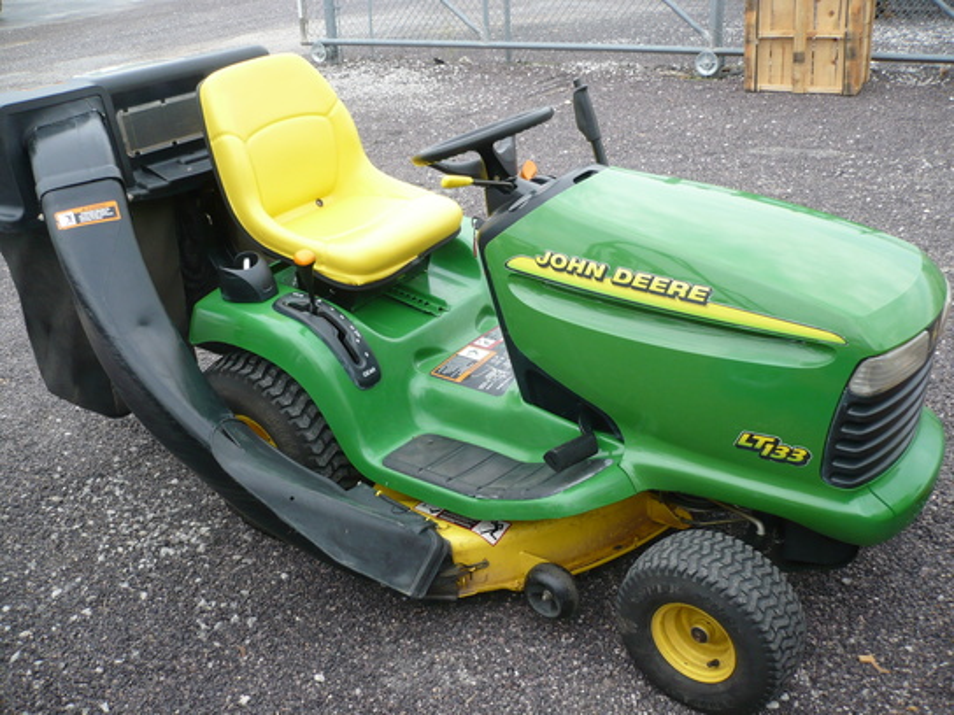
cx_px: 477
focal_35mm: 35
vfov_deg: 40.7
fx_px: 965
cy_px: 358
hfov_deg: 52.6
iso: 100
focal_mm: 5.8
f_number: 2.8
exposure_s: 1/400
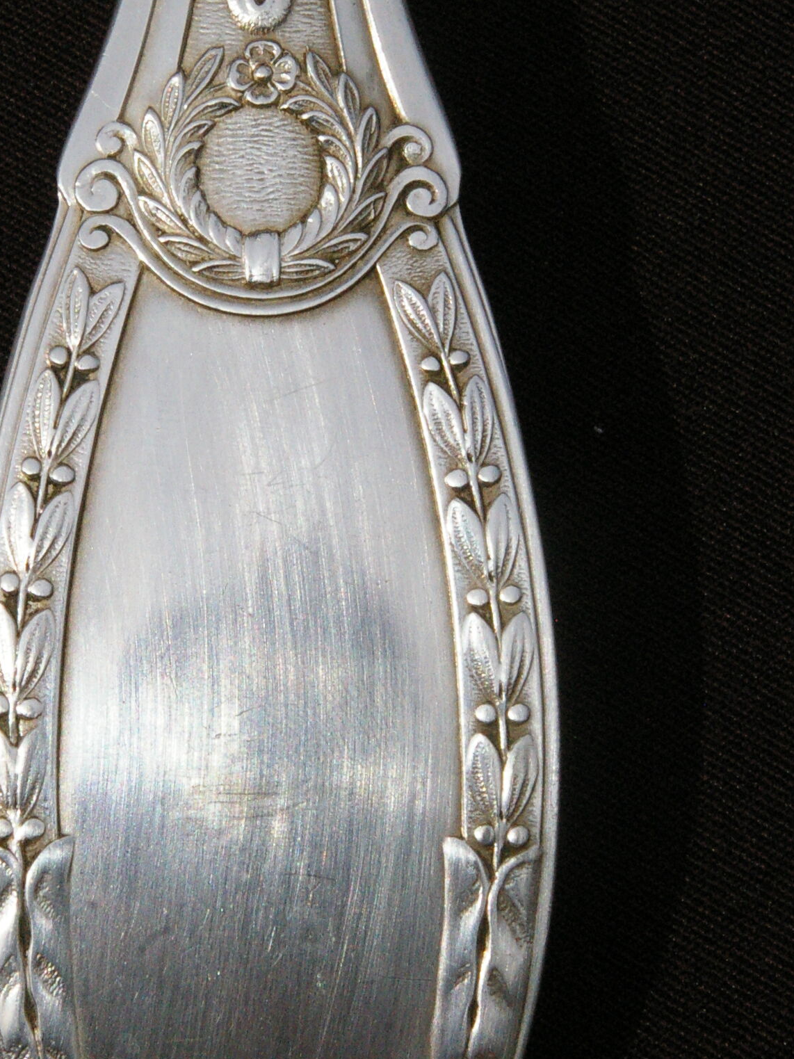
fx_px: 2263
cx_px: 245
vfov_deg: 26.3
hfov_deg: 19.8
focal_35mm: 74
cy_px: 450
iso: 1600
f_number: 13
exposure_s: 1/1000
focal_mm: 26
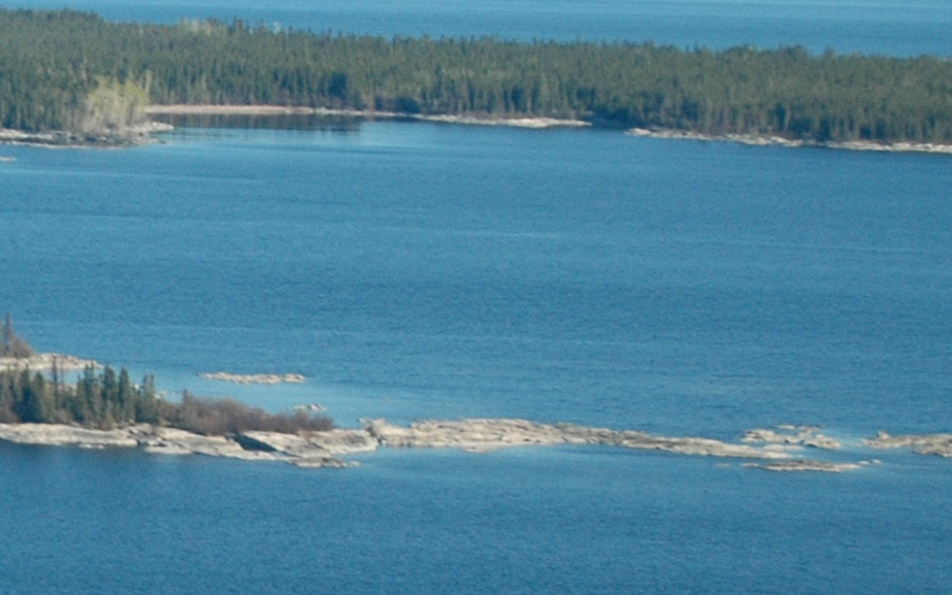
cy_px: 625
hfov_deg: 7.5
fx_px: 7101
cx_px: -560
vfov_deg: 4.8
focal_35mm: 274
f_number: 9
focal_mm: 55
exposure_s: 1/250
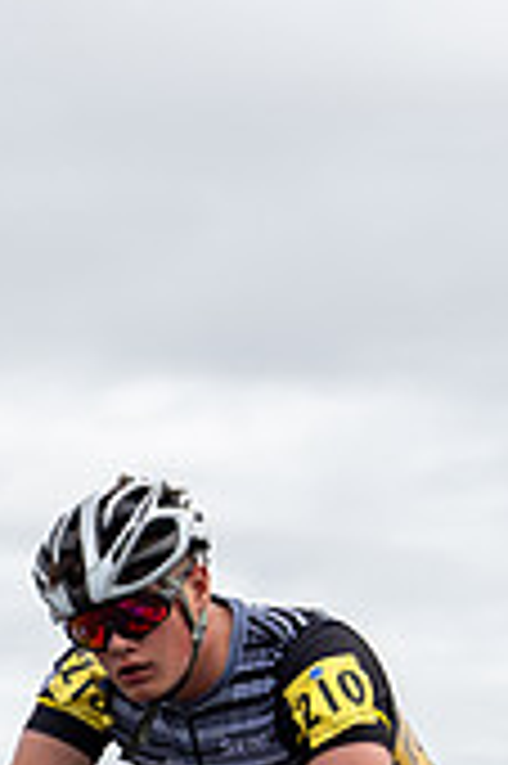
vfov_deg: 8.8
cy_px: 1064
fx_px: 4857
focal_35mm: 229
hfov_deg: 5.9
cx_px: -215
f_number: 3.5
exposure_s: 1/1000
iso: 100
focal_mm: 47
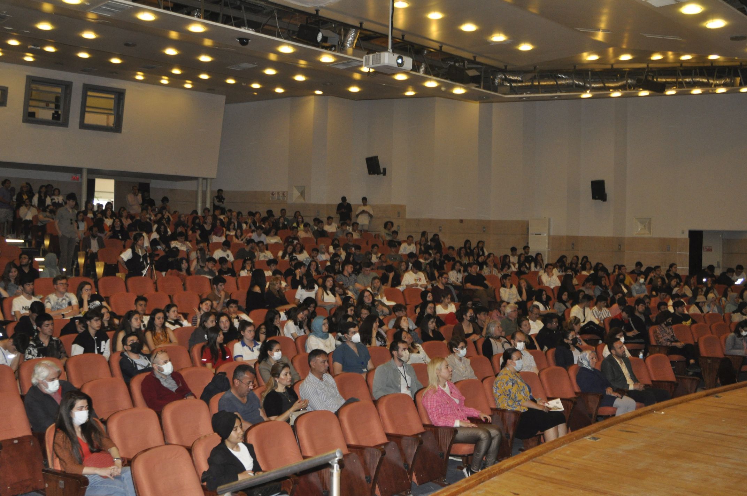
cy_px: 248
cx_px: 374
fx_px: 746
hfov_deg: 53.2
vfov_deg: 36.8
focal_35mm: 36
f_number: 4.5
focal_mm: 24
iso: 1250
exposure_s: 1/60
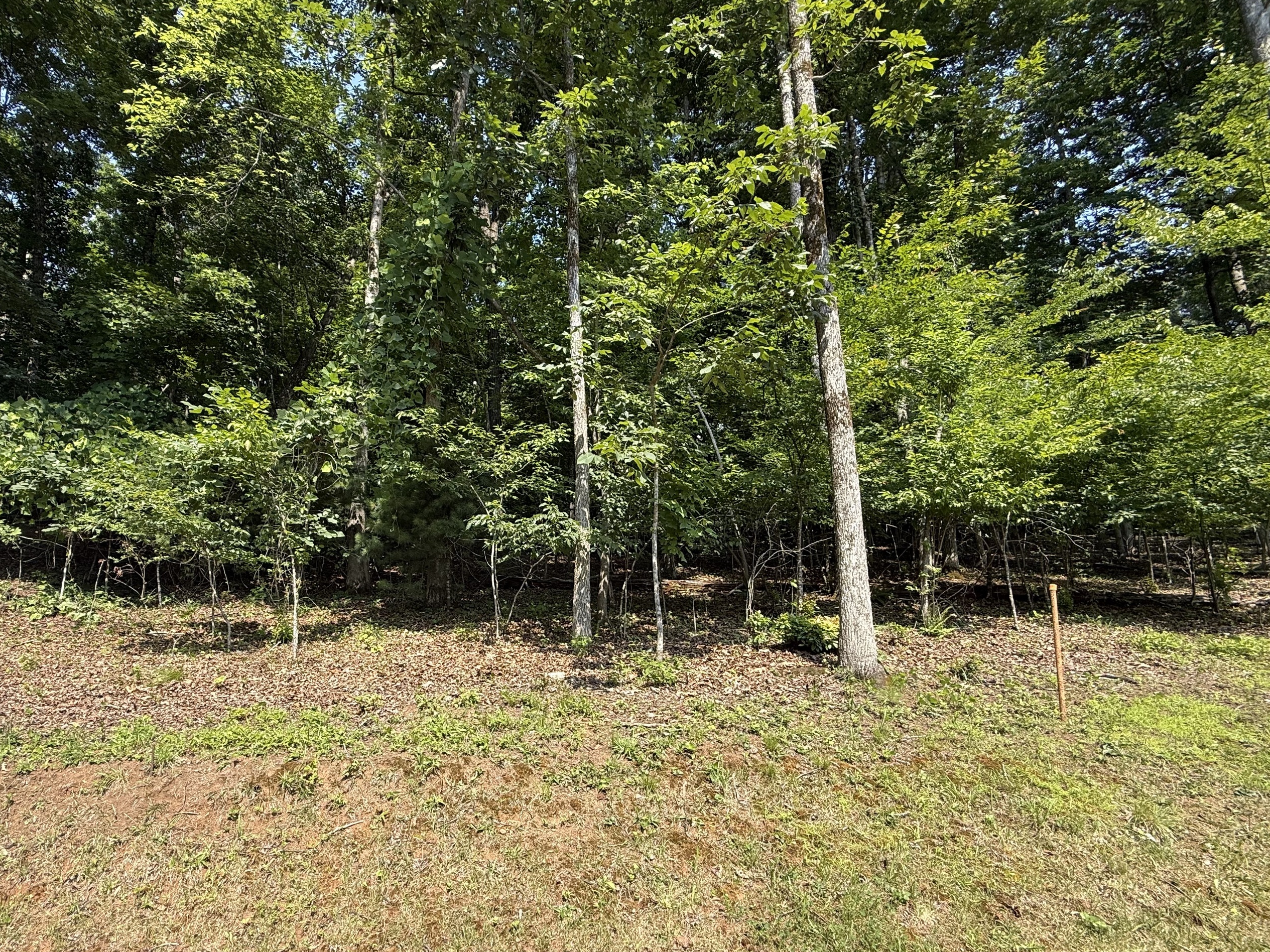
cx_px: 511
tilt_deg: +13.3
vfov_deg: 74.2
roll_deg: -1.3
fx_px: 624
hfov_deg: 89.9
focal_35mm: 17
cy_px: 549
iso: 50
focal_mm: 2.22
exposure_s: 1/514
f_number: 2.2
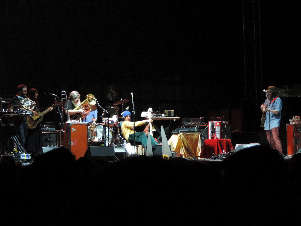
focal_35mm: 120
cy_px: 113
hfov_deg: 16.4
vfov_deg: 12.3
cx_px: 150
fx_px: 1043
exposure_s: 1/40
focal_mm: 21.4
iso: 1600
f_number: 4.2
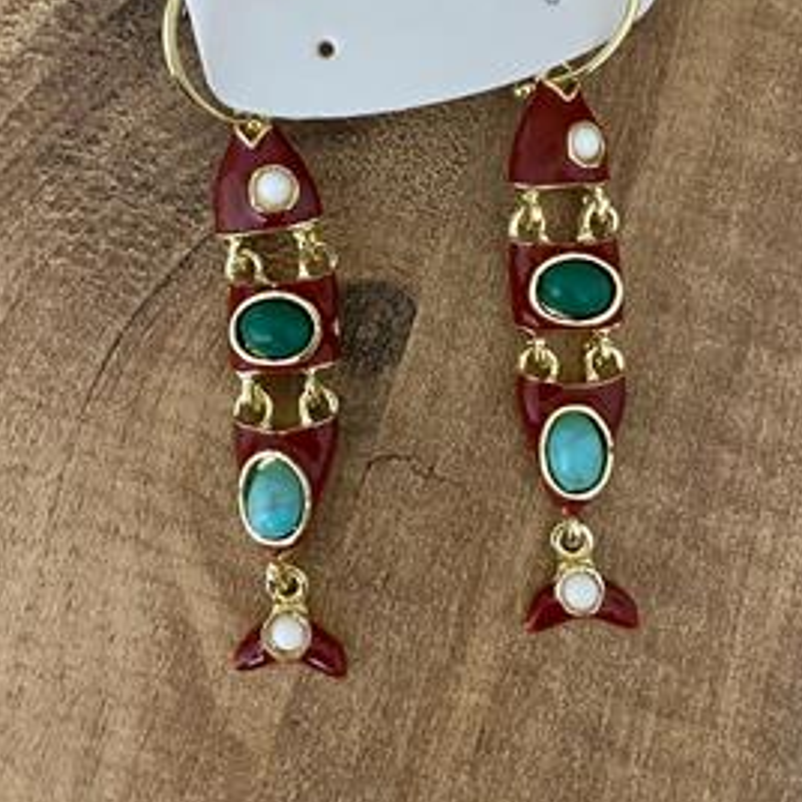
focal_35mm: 34
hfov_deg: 48.5
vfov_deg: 46.7
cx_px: 404
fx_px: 891
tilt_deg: -84.5
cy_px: 199
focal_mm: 4.25
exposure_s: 1/25
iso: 640
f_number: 1.8
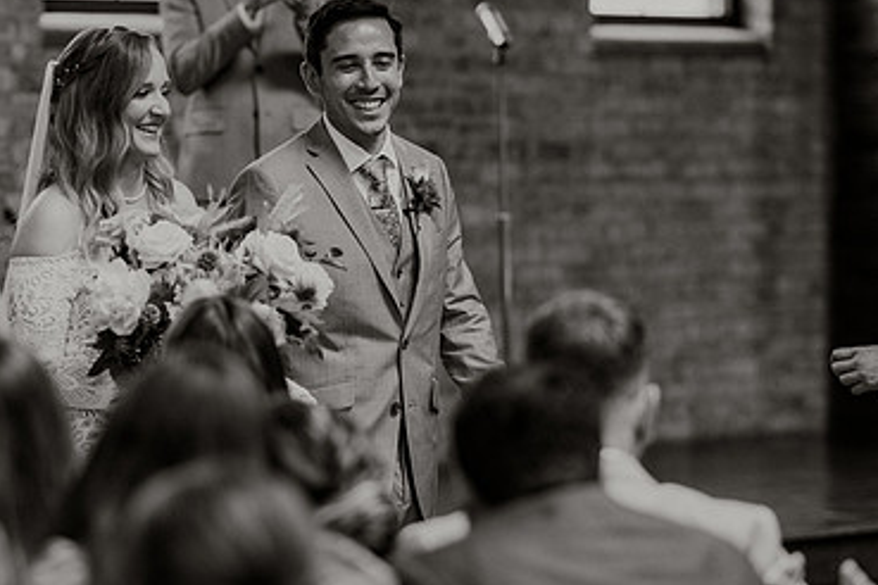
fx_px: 4414
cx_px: 278
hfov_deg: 11.3
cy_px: 258
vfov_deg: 7.6
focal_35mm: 181
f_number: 2
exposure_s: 1/400
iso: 640
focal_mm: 105
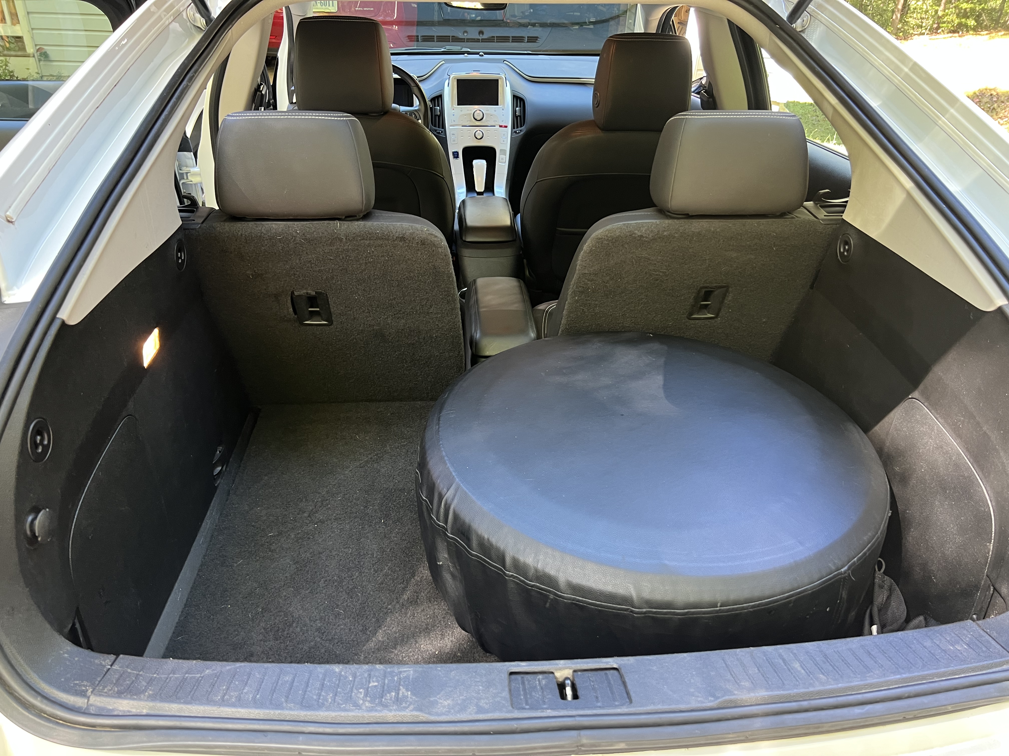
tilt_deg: -33.3
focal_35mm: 26
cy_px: 378
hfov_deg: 67.3
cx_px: 504
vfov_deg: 53.1
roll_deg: -2.6
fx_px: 758
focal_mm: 5.7
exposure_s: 1/60
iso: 160
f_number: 1.5
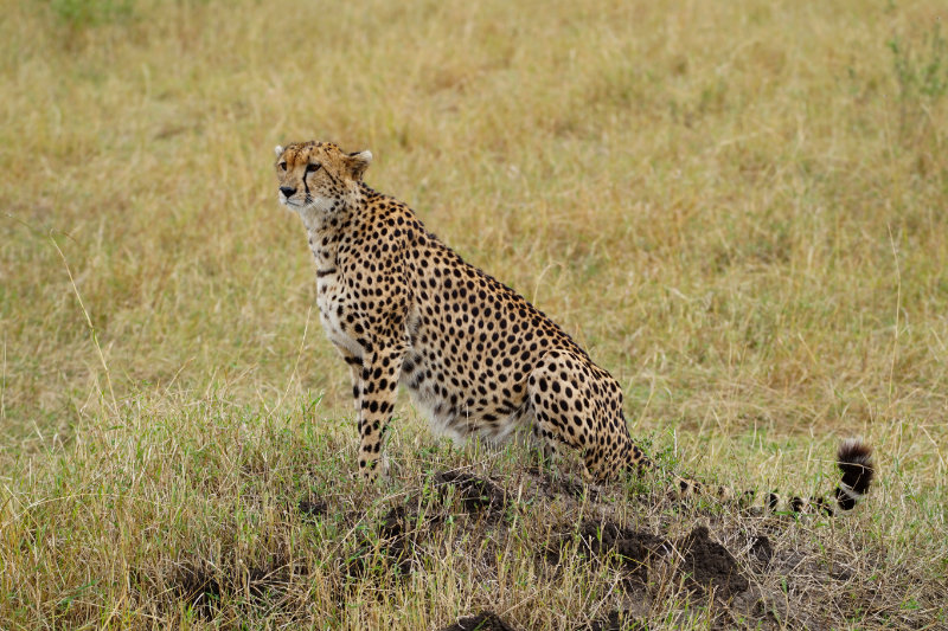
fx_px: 5450
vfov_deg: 6.6
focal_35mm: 207
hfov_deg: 9.9
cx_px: 474
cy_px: 316
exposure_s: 1/250
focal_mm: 138
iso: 100
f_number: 5.6
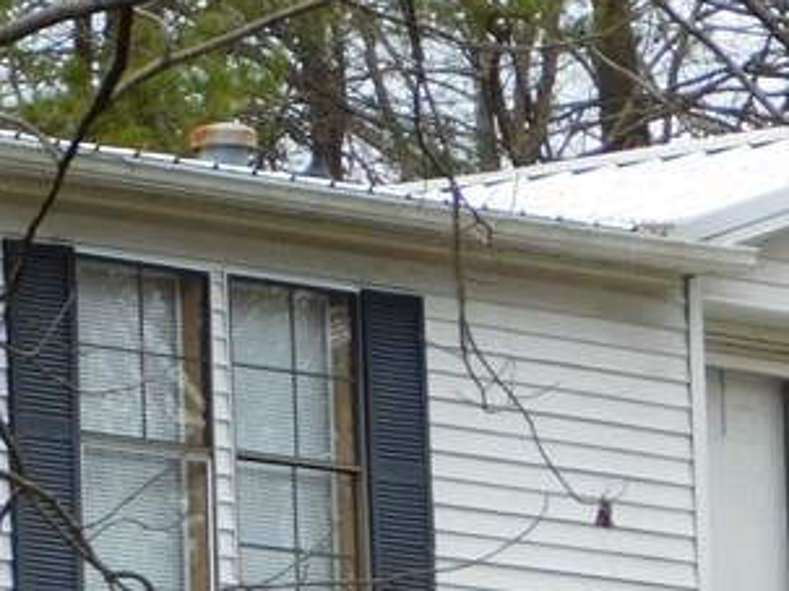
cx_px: 1247
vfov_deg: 2.2
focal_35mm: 682
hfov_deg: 2.9
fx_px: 15539
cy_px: 758
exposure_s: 1/125
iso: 125
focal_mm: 35.9
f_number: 5.4
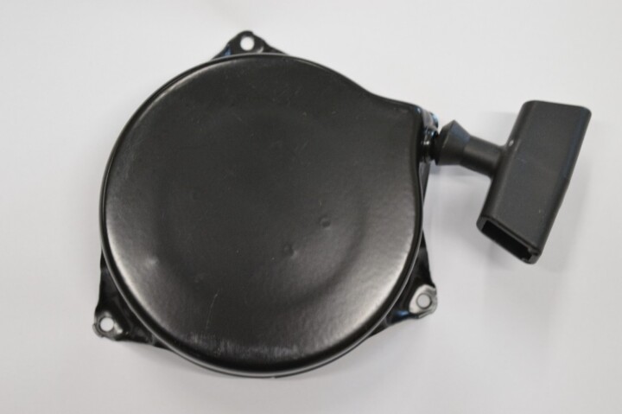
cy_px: 207
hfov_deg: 27.0
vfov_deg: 18.2
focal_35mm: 75
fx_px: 1295
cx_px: 311
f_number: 5.6
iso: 500
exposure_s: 1/15
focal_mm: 50
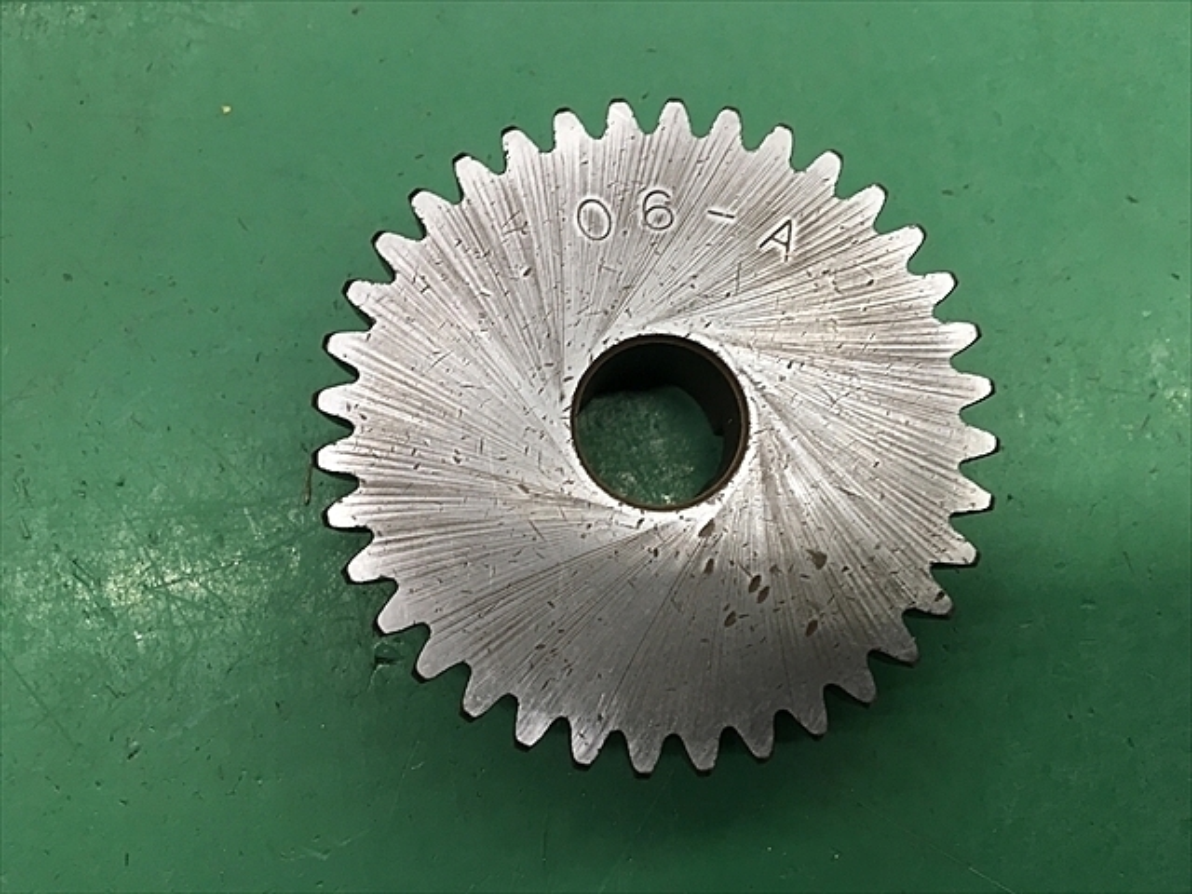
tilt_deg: -81.5
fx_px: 999
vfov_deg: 48.2
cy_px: 447
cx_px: 596
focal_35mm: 29
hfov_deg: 61.7
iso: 64
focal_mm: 4.15
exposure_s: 1/30
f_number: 2.2
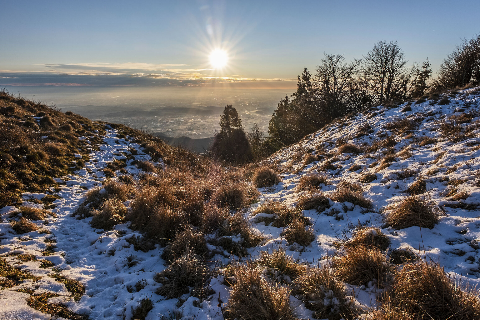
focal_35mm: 25
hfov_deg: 71.5
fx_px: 333
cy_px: 158
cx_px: 249
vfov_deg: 51.3
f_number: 10
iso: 400
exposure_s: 1/200
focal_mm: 16
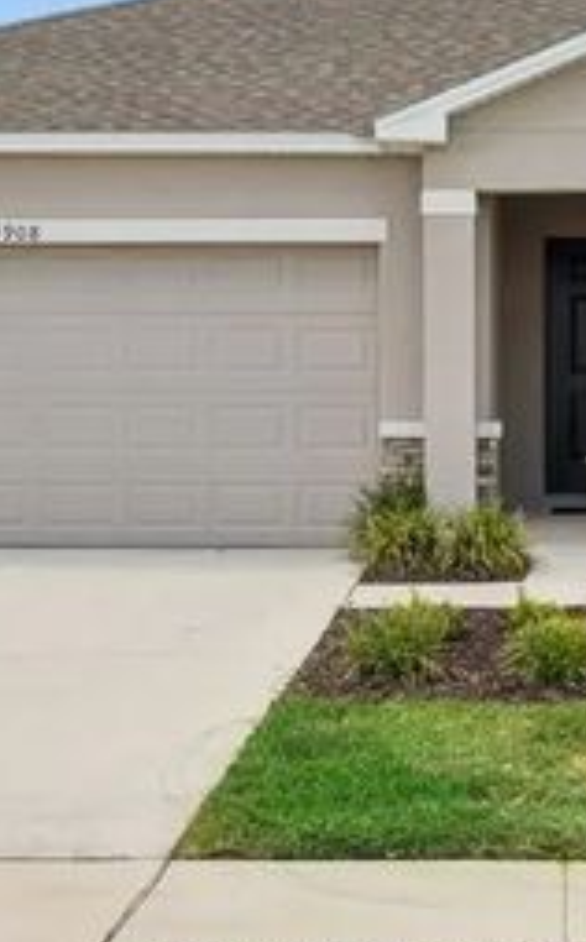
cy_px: 393
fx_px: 2308
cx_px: 527
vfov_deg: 23.0
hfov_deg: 14.3
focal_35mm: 90
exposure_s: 1/400
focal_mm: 35
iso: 400
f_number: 9
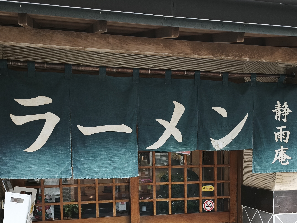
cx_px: 163
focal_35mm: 44
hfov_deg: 42.9
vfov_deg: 31.7
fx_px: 378
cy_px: 190
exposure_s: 1/220
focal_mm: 6.45
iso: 50
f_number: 1.62
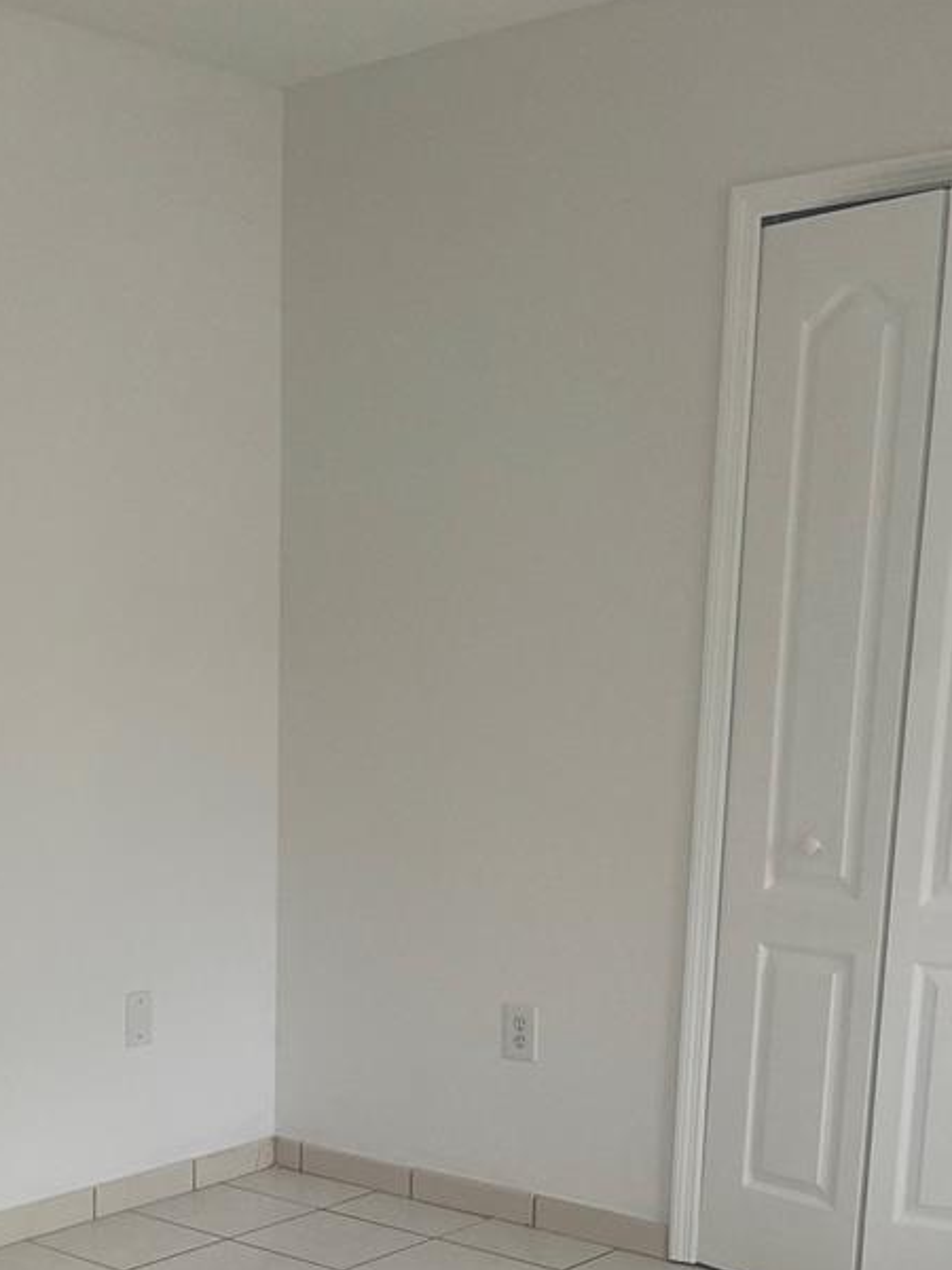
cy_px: 1075
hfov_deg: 27.2
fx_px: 1907
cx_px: 127
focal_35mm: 52
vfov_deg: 35.2
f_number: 1.6
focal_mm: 5.1
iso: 40
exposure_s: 1/161
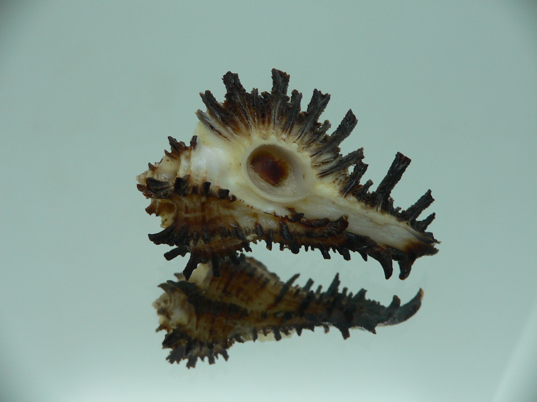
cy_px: 201
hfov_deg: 52.6
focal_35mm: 35
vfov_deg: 40.7
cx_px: 268
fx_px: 543
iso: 80
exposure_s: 1/60
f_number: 2.8
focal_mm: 4.6
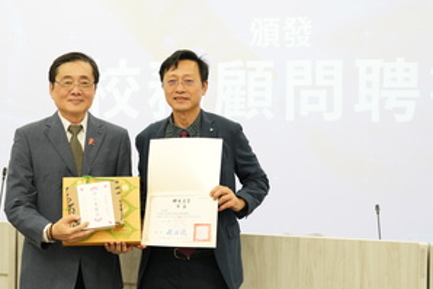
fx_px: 710
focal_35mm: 59
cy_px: 121
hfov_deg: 33.7
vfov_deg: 23.0
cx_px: 150
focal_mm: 44
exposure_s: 1/60
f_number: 4.5
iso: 1250
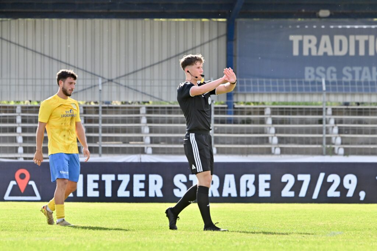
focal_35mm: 250
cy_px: 126
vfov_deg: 5.5
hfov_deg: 8.2
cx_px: 188
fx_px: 2618
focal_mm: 250
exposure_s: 1/1600
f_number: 5.6
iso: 900
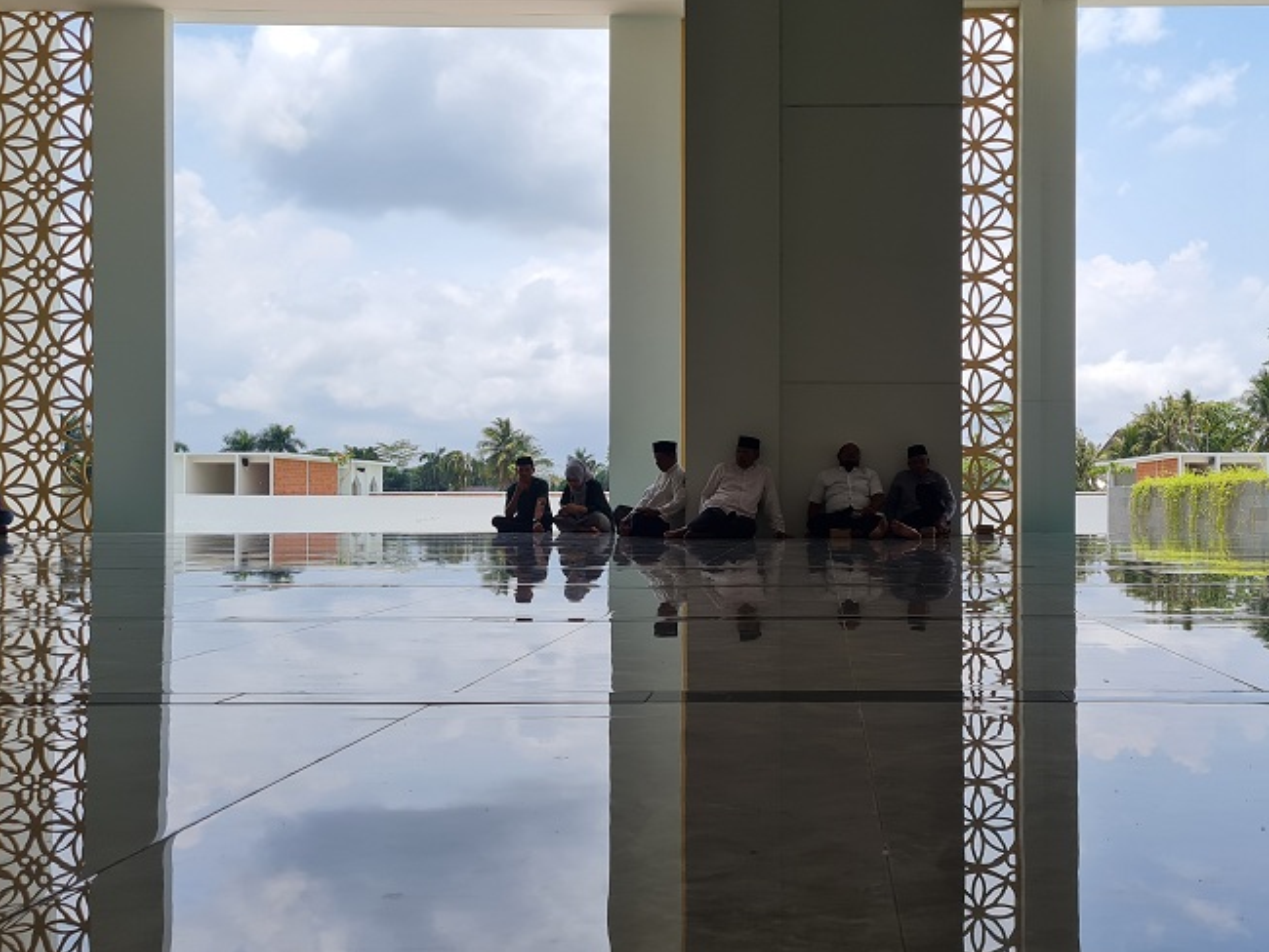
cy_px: 508
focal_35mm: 36
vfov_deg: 39.7
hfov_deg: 50.7
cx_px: 806
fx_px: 1320
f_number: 1.8
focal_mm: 5.4
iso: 50
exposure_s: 1/2464
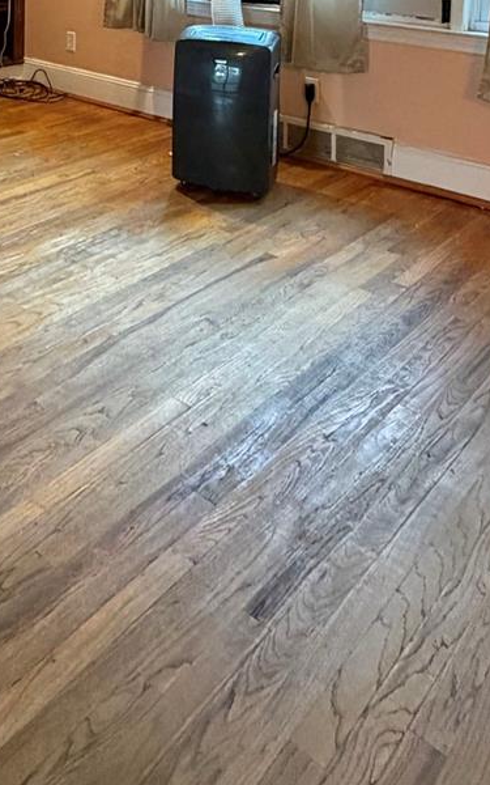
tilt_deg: -3.5
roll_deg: -1.3
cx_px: 65
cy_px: -52
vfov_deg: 42.2
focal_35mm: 38
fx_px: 812
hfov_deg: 32.2
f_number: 2.2
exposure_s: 1/60
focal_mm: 2.22
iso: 500
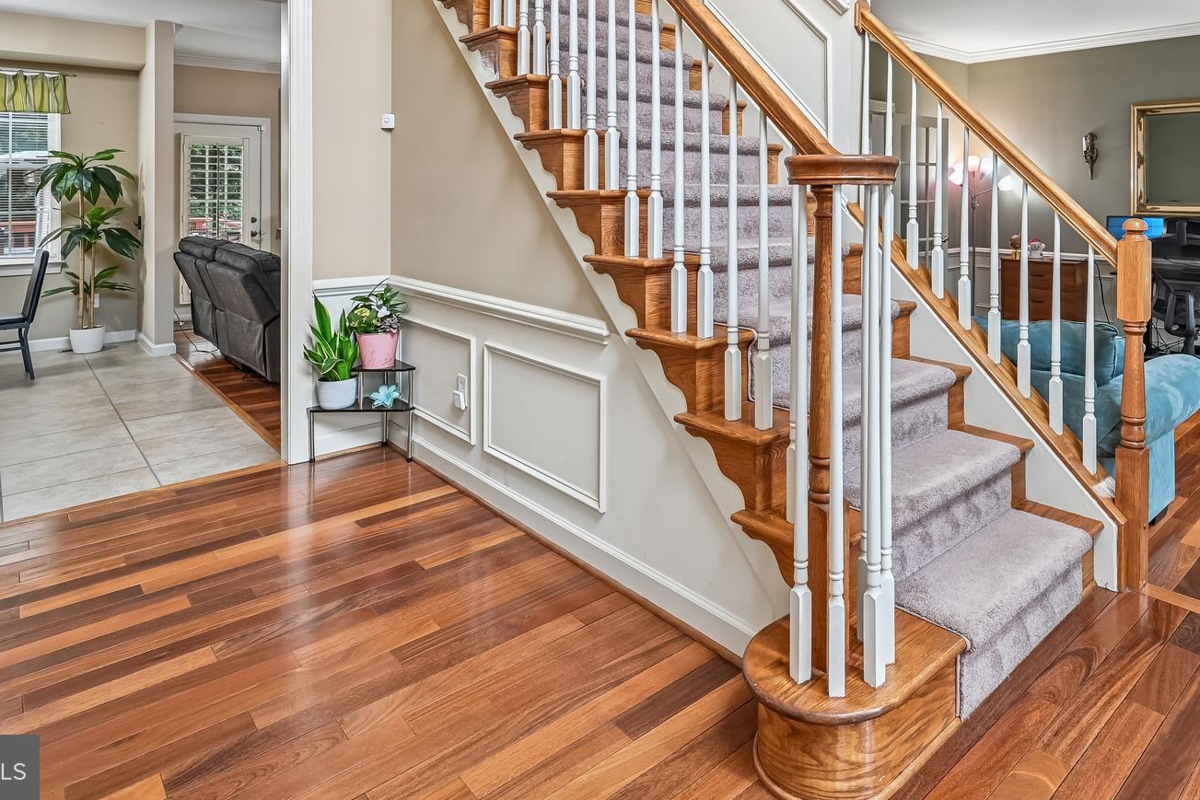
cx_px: 778
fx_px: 733
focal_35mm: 22
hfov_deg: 76.6
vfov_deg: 53.8
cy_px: 174
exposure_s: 1/13
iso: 400
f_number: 8
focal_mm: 14
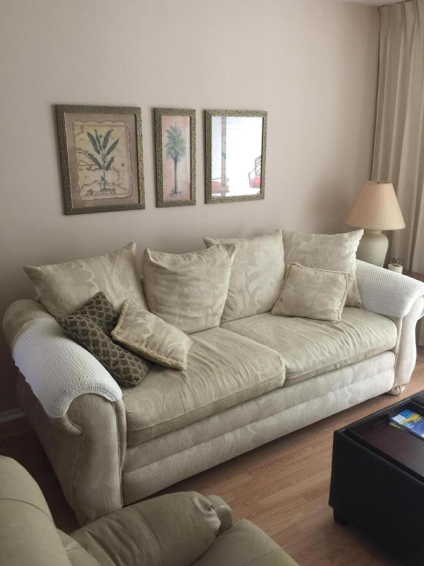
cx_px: 218
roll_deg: -1.4
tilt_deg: -16.2
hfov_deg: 46.8
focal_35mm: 30
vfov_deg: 60.0
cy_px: 280
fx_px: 490
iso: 100
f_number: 2.2
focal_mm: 4.15
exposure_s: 1/10
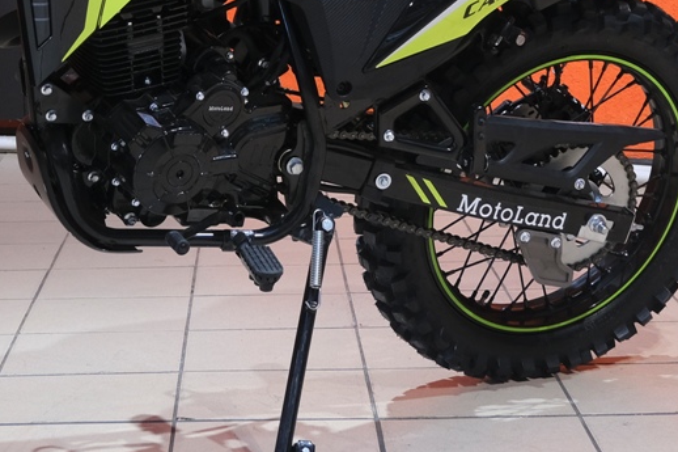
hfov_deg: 20.0
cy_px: -157
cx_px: 249
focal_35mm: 102
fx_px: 1920
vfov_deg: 12.9
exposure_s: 1/60
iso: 800
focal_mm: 22.3
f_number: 4
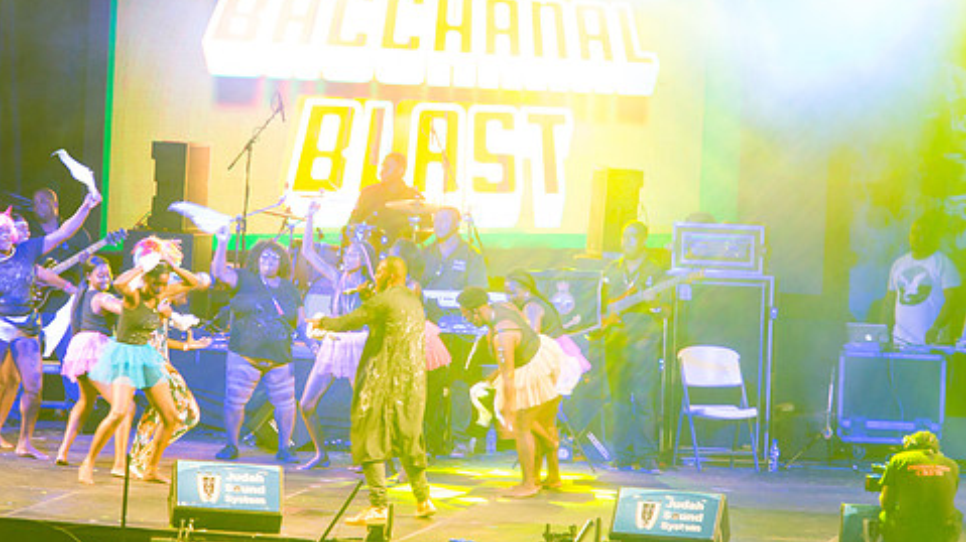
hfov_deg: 6.8
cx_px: 405
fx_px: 8117
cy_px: 294
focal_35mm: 317
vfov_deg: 3.8
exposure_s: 1/60
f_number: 5.6
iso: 2500
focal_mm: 250
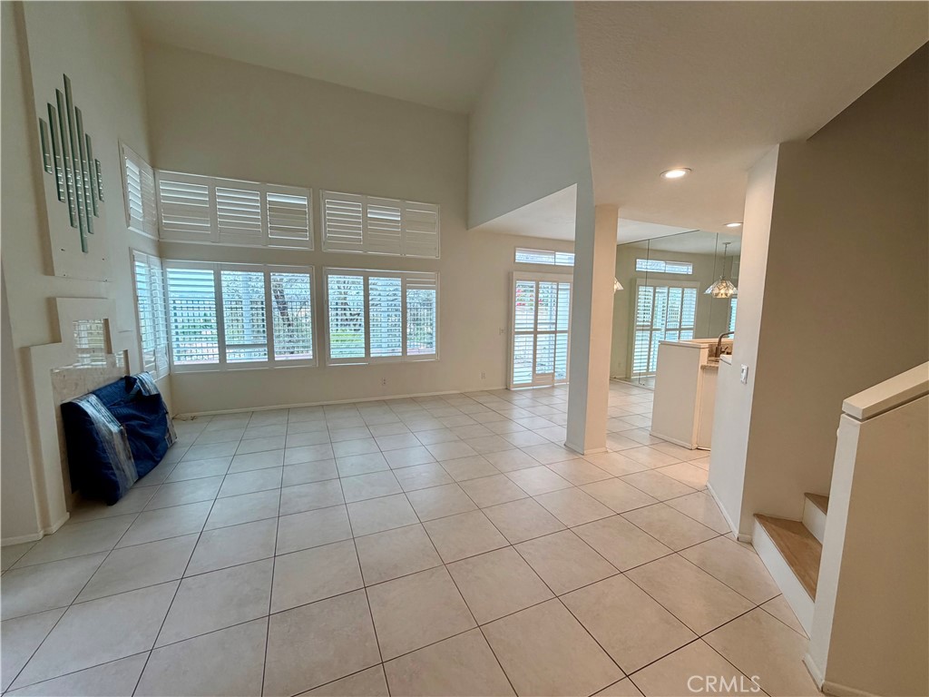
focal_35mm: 14
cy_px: 348
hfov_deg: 102.1
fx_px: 376
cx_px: 464
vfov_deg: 85.7
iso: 125
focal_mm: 2.22
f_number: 2.2
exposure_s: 1/120
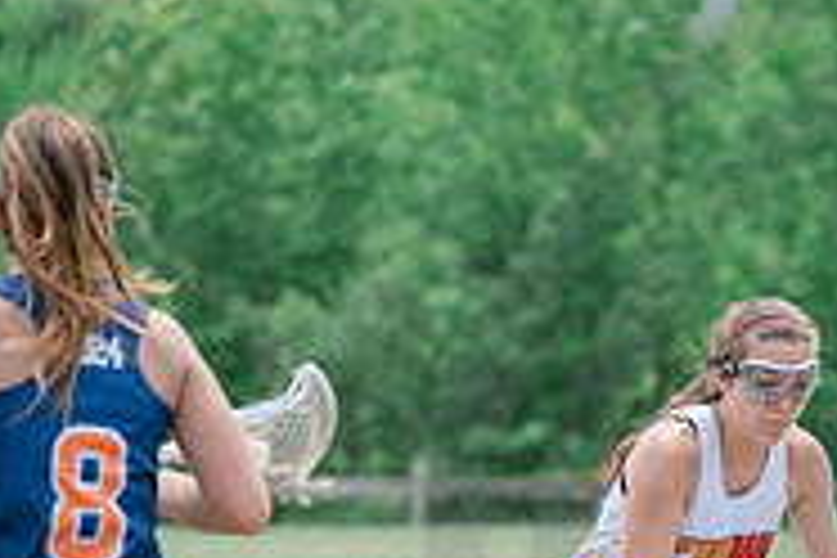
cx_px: 1220
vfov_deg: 2.2
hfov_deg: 3.3
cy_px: 632
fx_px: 14507
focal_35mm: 624
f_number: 5
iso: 400
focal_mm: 200
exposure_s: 1/1600
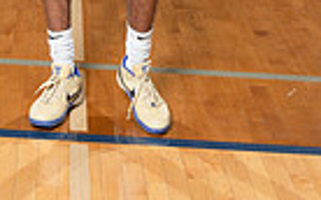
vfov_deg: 9.6
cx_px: 63
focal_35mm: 116
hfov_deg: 17.8
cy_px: -319
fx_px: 1014
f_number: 5.6
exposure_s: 1/250
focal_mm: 35
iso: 400
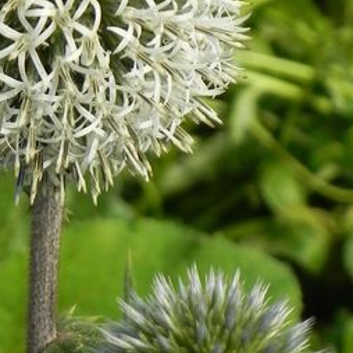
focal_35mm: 209
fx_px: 2411
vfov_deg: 8.3
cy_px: 327
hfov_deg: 8.3
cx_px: 8
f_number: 4.5
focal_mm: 13.4
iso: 160
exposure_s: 1/640
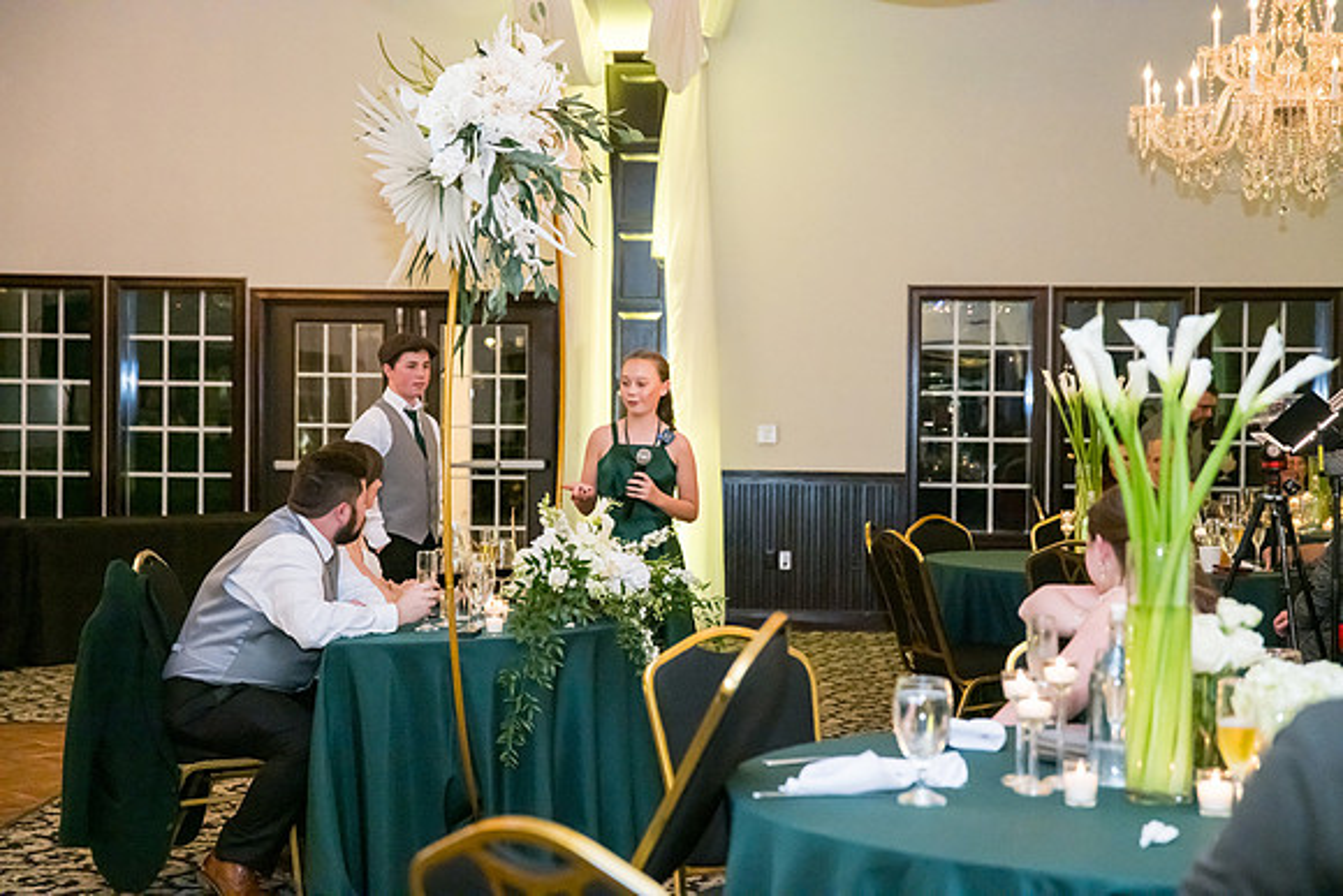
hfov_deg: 32.4
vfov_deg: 21.9
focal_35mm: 62
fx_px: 2313
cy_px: 448
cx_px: 672
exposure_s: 1/320
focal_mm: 62
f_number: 3.2
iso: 3200
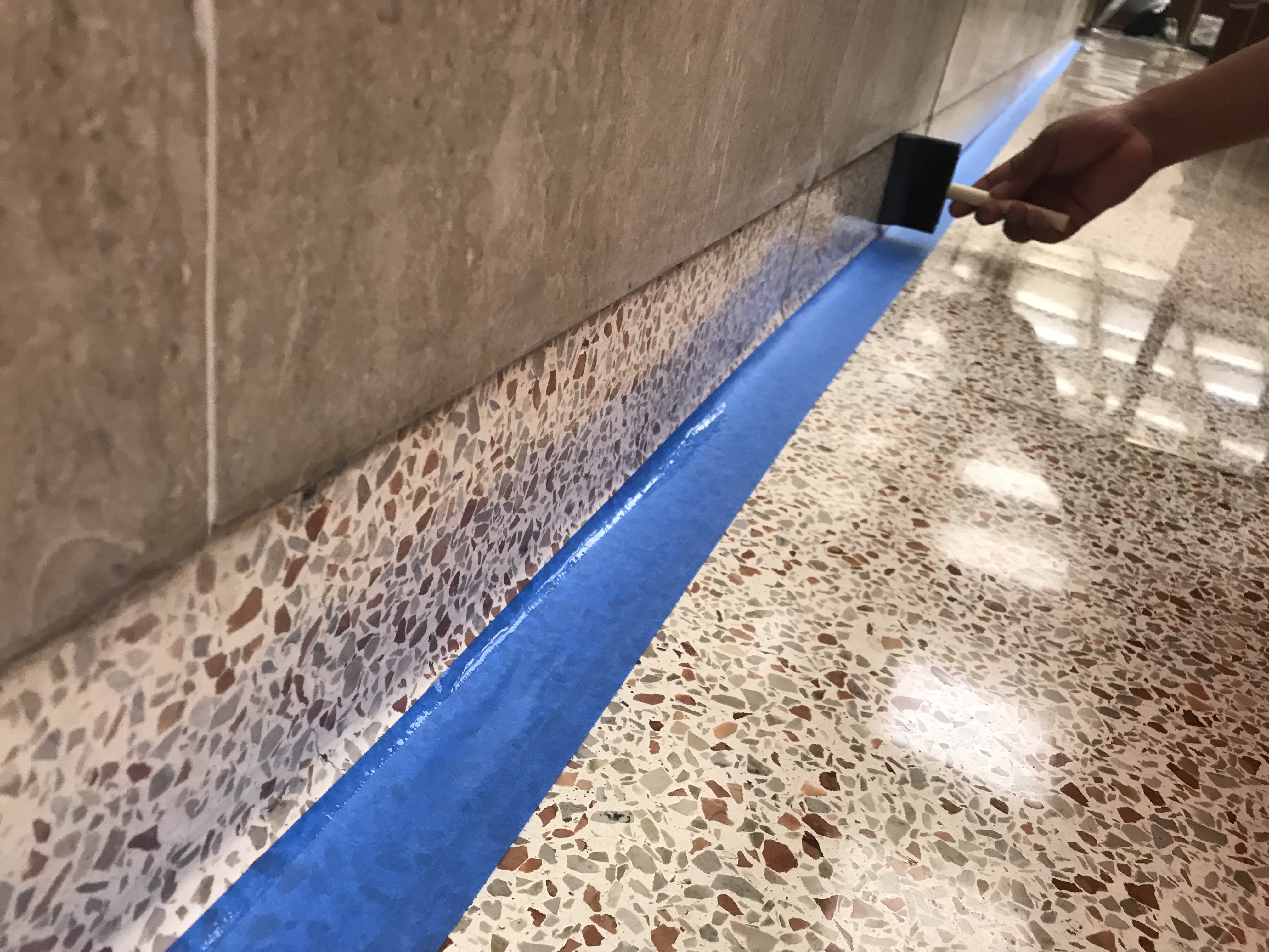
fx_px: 1026
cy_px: 476
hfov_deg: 63.4
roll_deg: -12.8
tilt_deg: -27.7
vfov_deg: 49.7
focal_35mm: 28
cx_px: 634
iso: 40
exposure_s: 1/30
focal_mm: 3.99
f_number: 1.8
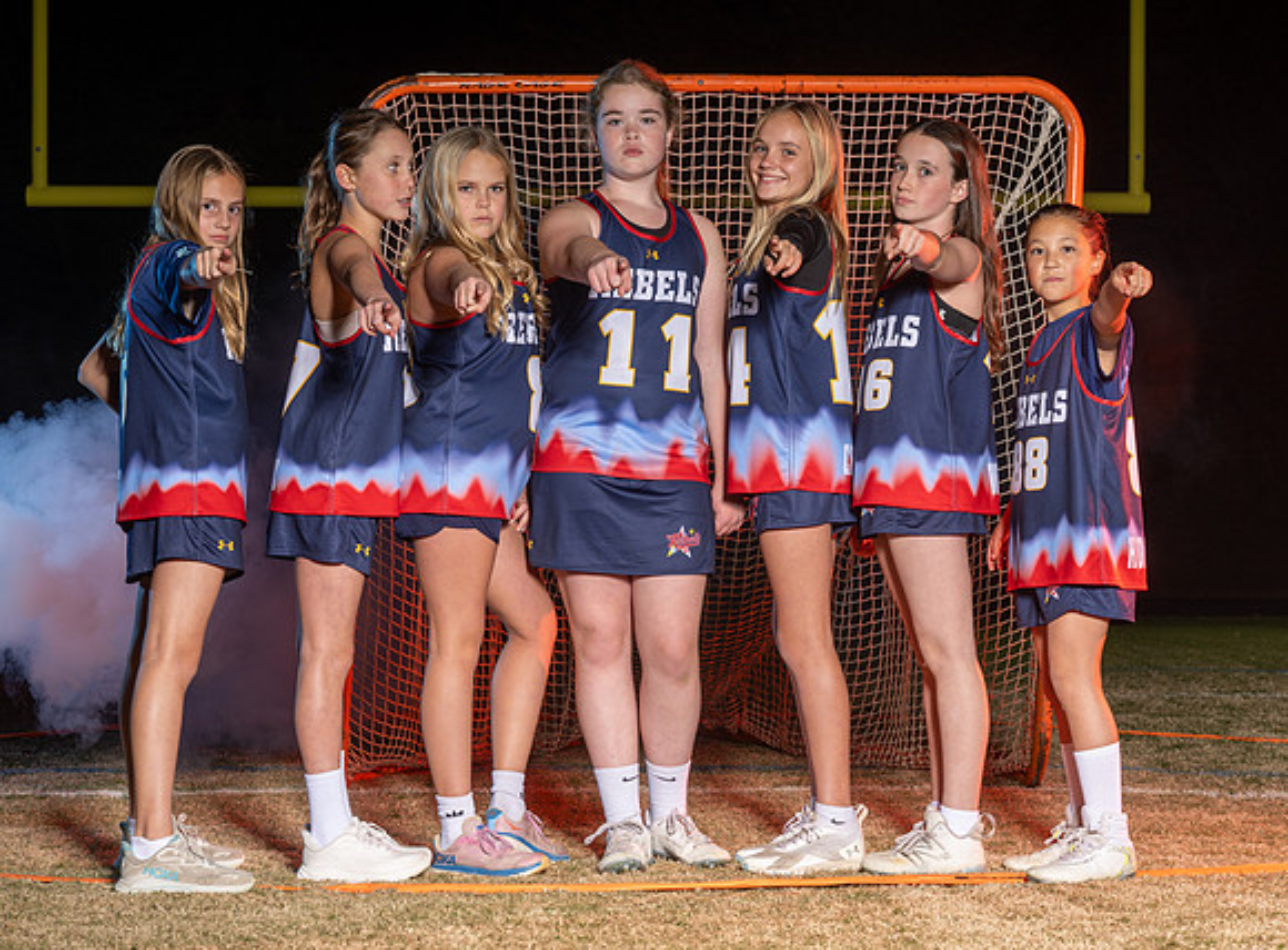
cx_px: 648
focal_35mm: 92
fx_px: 3400
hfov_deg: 21.5
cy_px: 427
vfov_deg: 15.9
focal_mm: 75
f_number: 8
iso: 64
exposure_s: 1/200
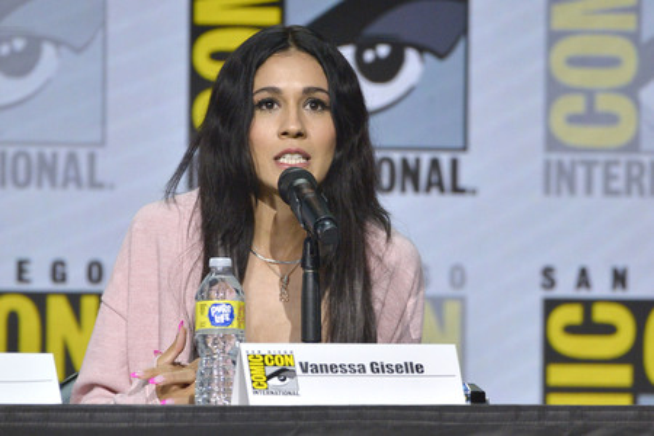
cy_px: 218
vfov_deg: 2.7
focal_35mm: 500
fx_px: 9083
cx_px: 327
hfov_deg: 4.1
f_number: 6.3
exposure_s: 1/250
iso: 1600
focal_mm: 500
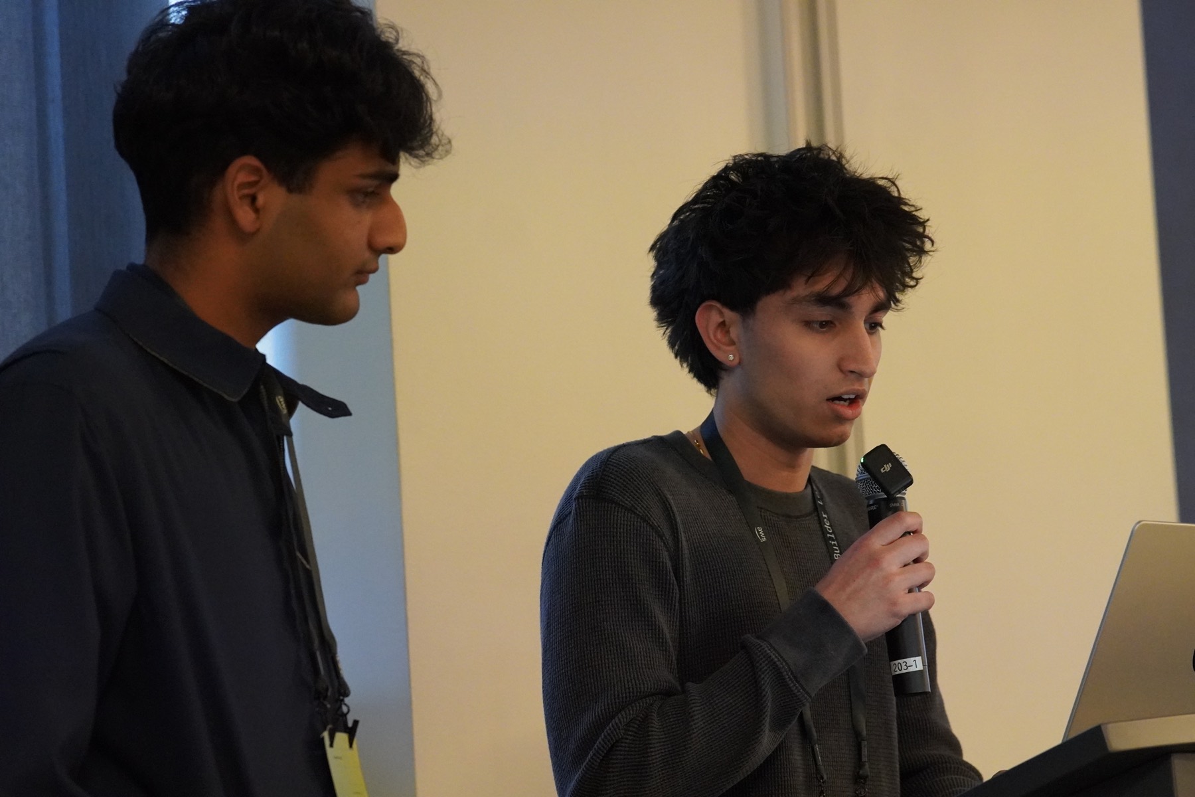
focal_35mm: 112
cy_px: 398
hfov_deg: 18.2
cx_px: 598
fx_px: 3734
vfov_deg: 12.2
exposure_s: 1/160
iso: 6400
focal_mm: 75
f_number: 3.5
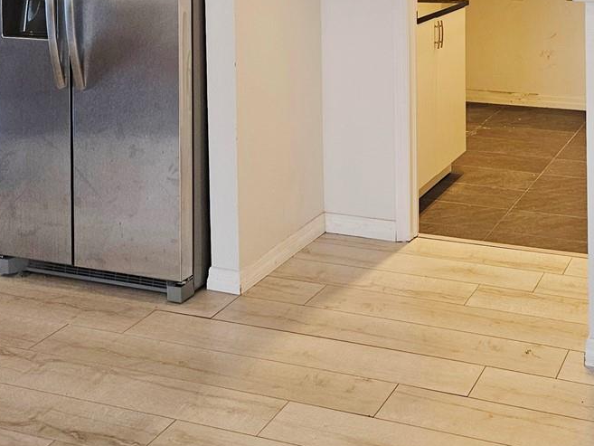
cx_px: 435
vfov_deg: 24.4
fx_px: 961
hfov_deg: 33.7
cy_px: -44
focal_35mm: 56
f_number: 1.8
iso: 400
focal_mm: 5.4
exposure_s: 1/120
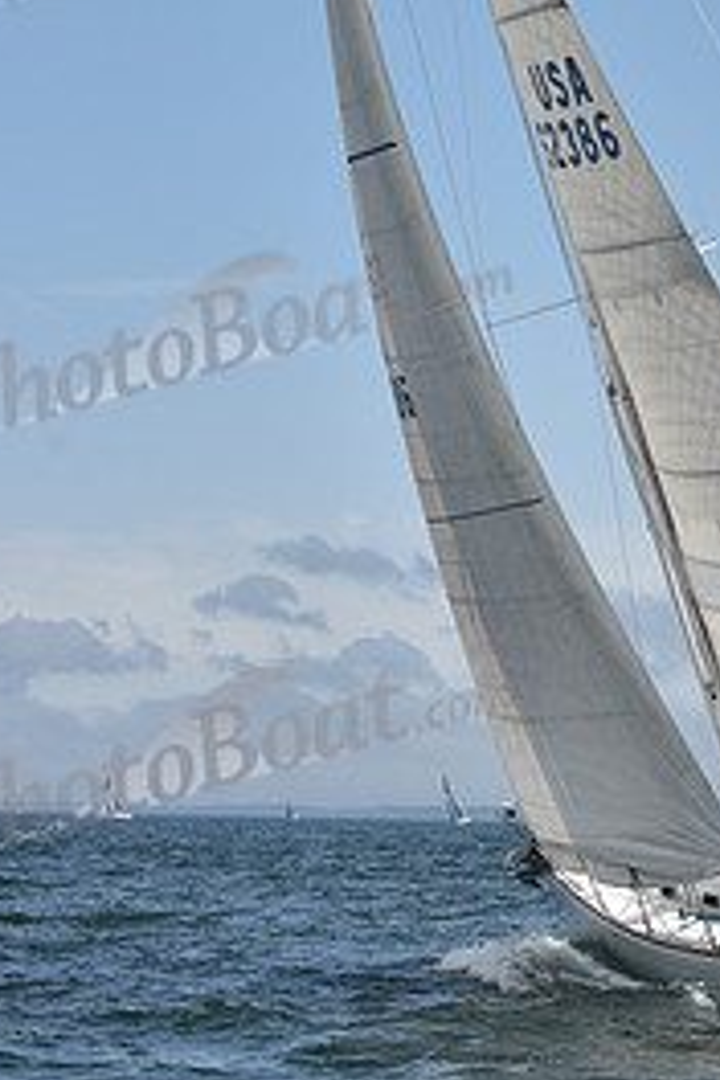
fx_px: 4620
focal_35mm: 154
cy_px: 70
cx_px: 726
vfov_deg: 13.2
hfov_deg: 8.9
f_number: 7.1
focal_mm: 70
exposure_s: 1/1250
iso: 200
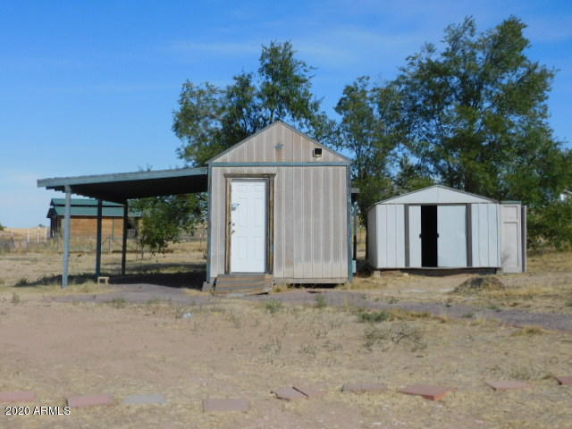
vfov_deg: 29.1
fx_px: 826
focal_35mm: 50
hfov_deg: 38.2
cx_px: 286
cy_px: 214
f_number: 4
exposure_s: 1/1600
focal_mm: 9
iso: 125
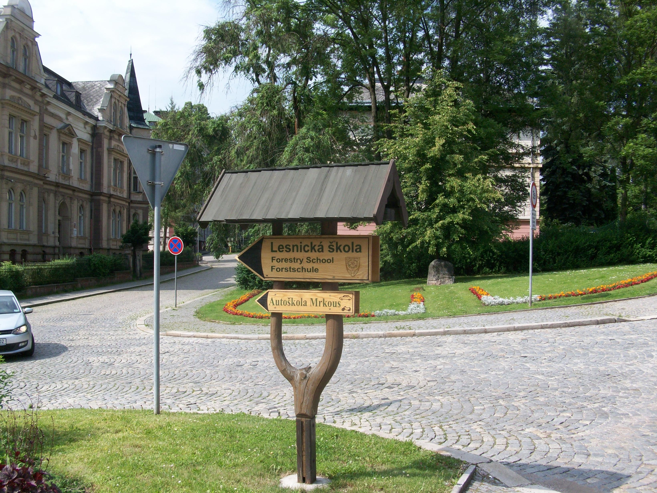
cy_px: 246
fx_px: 645
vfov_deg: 41.8
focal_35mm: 34
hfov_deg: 54.0
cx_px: 328
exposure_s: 1/242
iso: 64
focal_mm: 5.7
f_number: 5.5
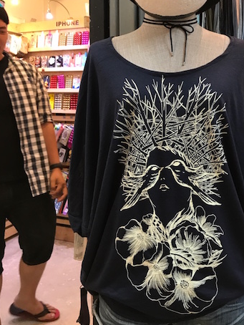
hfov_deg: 38.4
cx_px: 156
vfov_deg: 49.5
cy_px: 116
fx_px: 347
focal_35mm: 37
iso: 64
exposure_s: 1/17
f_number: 1.8
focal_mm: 3.99
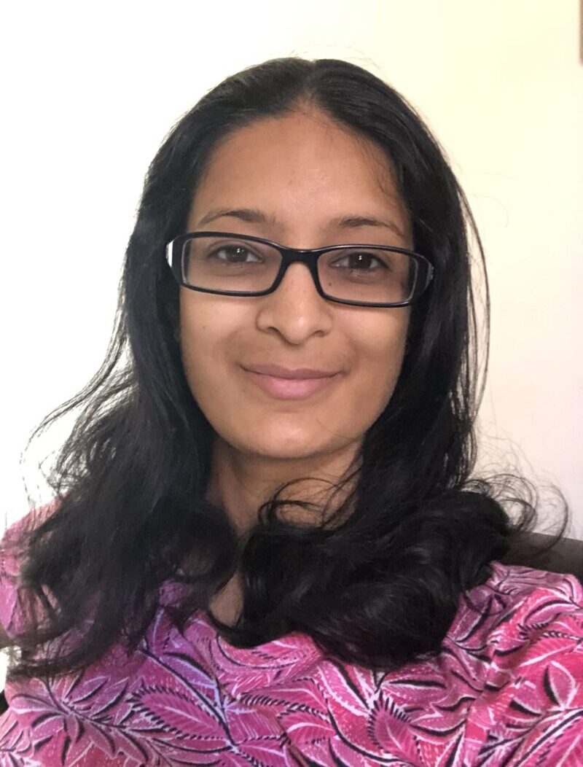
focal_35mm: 32
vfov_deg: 56.6
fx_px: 712
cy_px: 384
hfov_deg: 44.5
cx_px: 292
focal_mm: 2.87
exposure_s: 1/20
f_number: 2.2
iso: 640
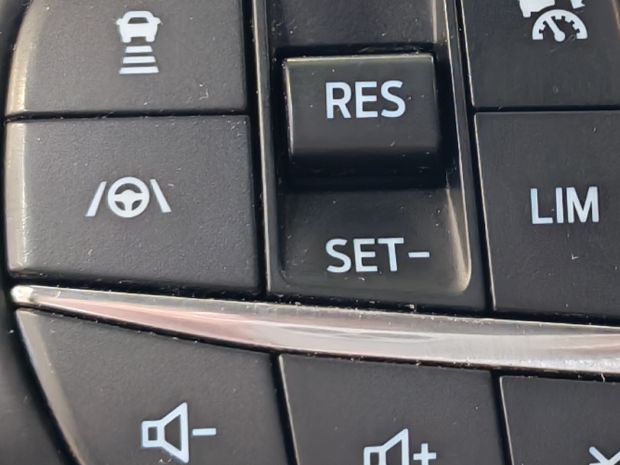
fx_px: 2650
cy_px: 43
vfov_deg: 10.0
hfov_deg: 13.1
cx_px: 669
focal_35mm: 148
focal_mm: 6.12
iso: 1250
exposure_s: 1/50
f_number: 1.9
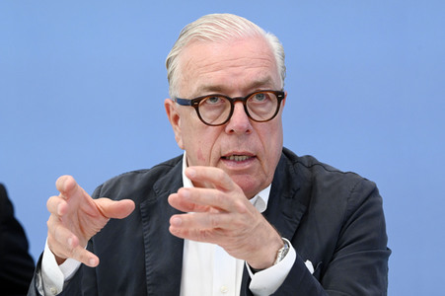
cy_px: 148
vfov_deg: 10.5
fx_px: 1606
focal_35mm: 130
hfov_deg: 15.8
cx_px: 222
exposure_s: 1/800
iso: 4000
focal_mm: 130
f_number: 5.6
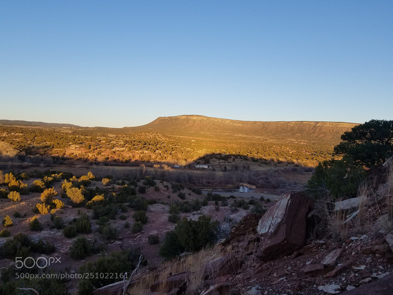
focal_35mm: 26
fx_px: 295
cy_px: 148
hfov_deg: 67.3
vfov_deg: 53.1
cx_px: 196
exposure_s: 1/704
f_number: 1.7
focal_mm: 4.25
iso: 50
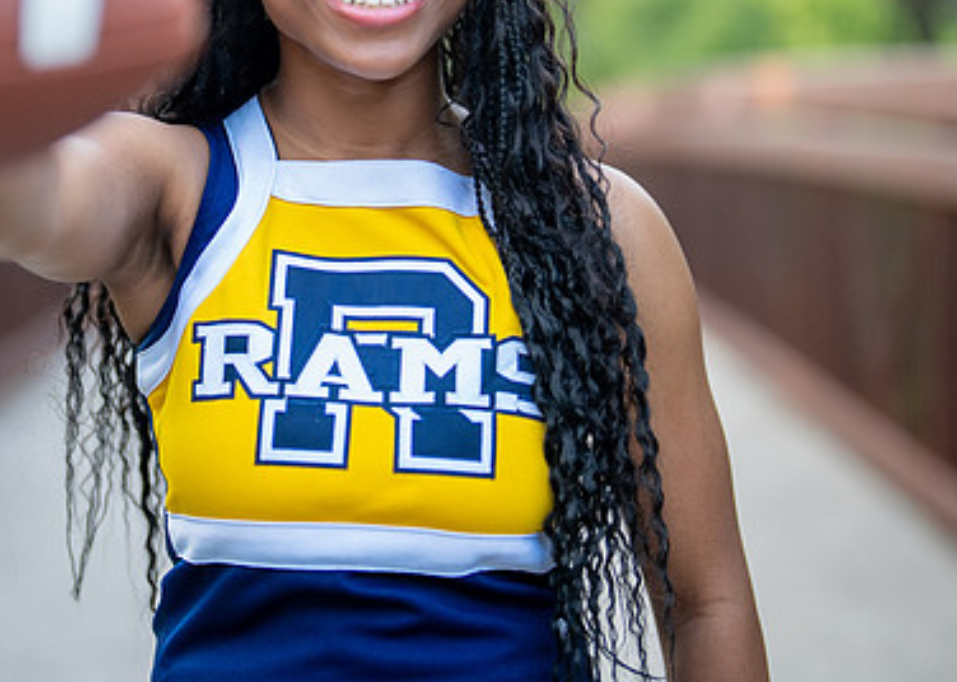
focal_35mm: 93
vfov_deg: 15.3
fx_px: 2526
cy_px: 113
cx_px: 337
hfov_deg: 21.4
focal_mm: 50
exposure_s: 1/500
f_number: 1.2
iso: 400
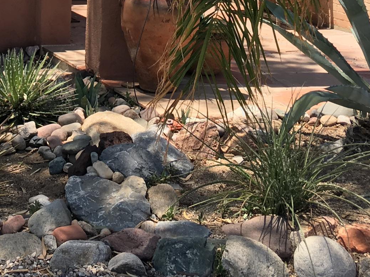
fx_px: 898
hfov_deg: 22.6
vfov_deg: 16.6
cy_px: -86
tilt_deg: +1.0
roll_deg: -2.2
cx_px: 27
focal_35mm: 84
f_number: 2.2
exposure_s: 1/950
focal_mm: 4.15
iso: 25
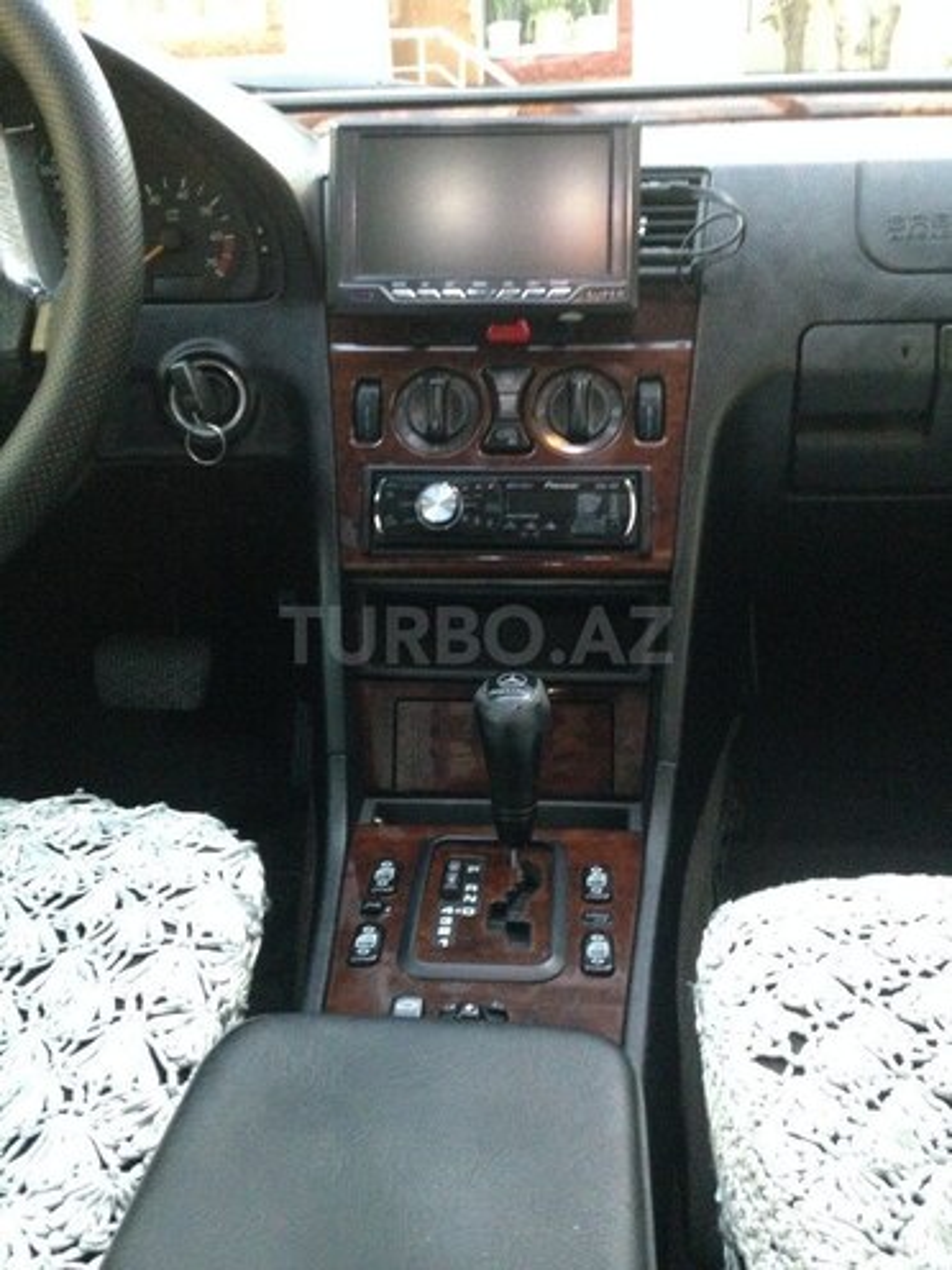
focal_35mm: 33
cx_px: 476
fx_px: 1210
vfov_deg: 55.4
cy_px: 635
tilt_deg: -19.8
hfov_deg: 42.9
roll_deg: +2.3
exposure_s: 1/15
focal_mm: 4.12
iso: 500
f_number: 2.4
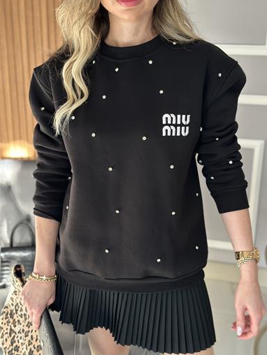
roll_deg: -1.2
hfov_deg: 29.7
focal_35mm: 49
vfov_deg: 38.9
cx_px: 136
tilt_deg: -19.3
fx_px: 504
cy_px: 177
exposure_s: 1/60
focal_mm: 6.86
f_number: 1.78
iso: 160
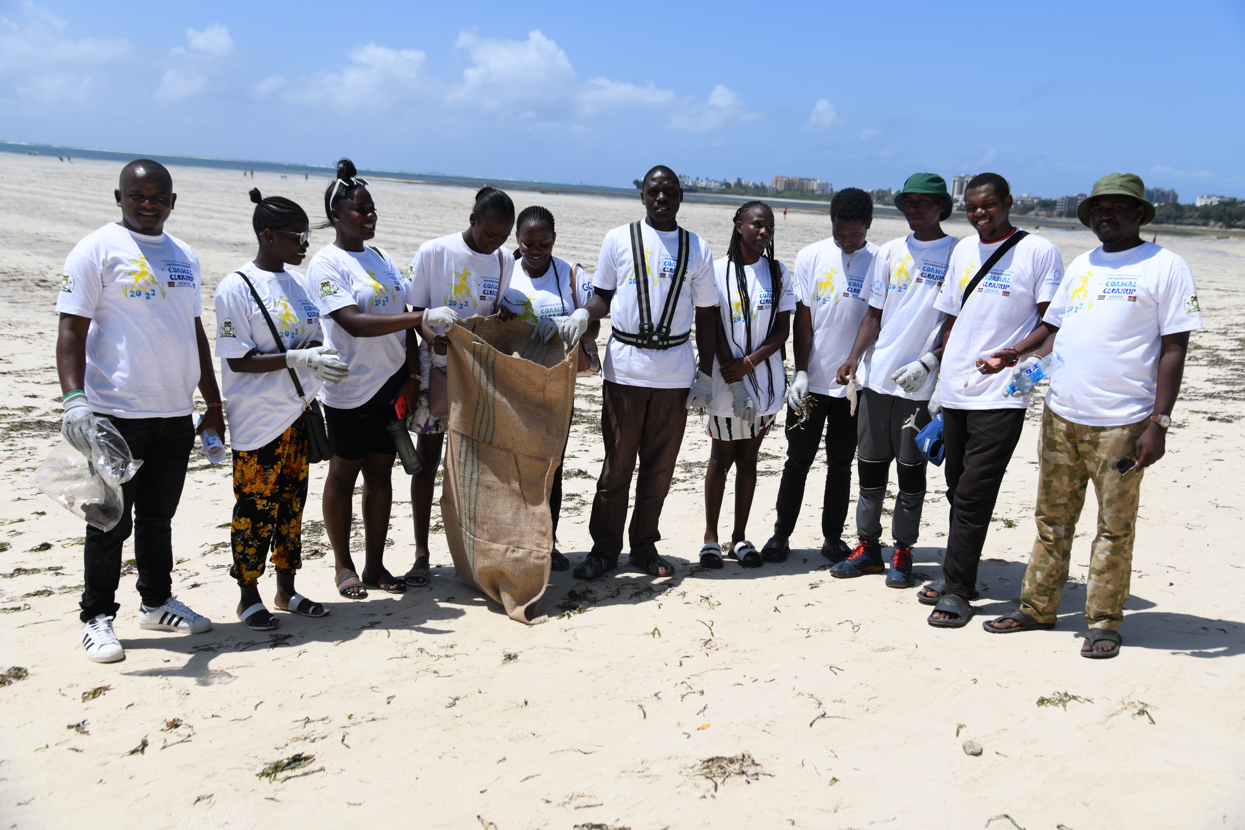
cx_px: 622
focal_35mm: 34
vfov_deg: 38.9
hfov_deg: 55.8
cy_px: 415
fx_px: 1176
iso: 64
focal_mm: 34
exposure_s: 1/500
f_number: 5
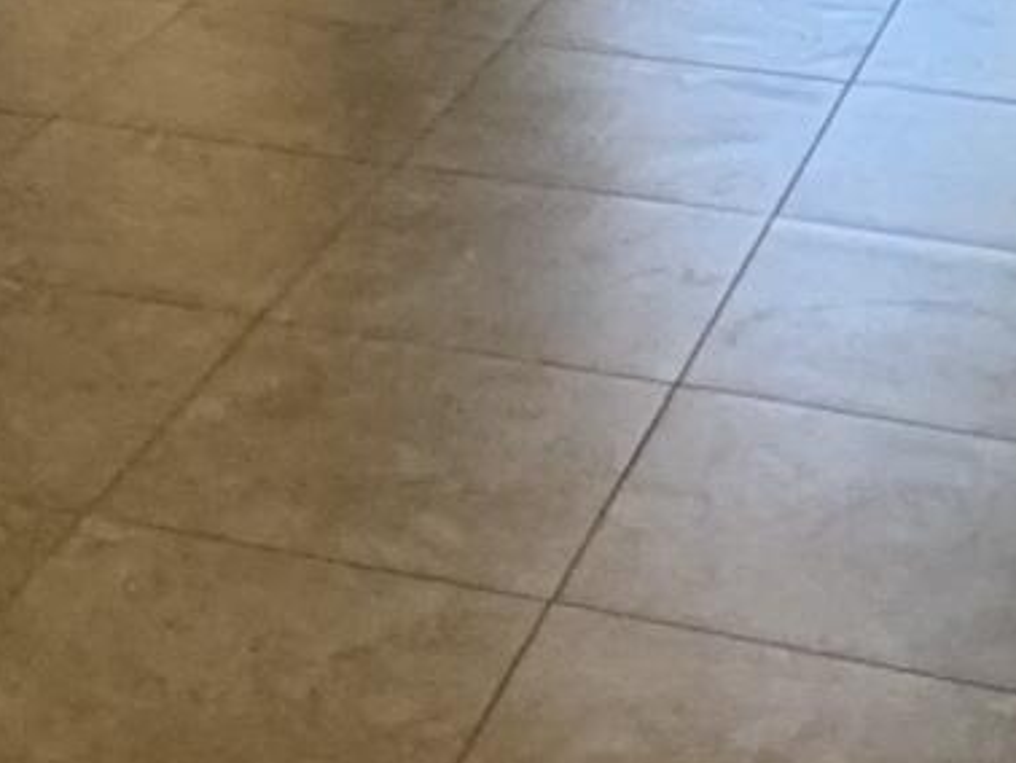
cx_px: 145
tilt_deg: -10.8
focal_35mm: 111
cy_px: -535
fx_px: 3260
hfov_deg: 17.5
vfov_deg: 12.4
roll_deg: +1.1
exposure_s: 1/120
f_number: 2.2
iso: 320
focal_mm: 2.22
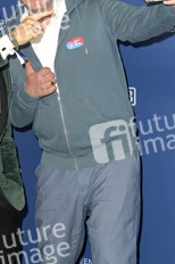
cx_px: 44
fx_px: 819
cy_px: 80
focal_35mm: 112
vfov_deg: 18.2
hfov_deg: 12.2
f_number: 5.6
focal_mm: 65
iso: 800
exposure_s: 1/250
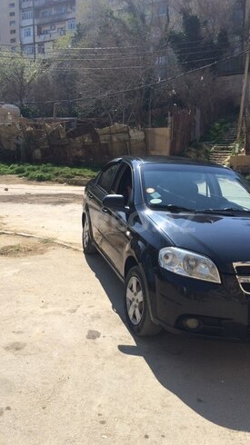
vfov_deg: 61.0
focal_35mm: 32
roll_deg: -2.2
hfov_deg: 36.6
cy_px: 222
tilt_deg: -12.8
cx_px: 125
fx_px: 378
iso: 32
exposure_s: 1/2053
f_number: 2.2
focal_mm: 4.15
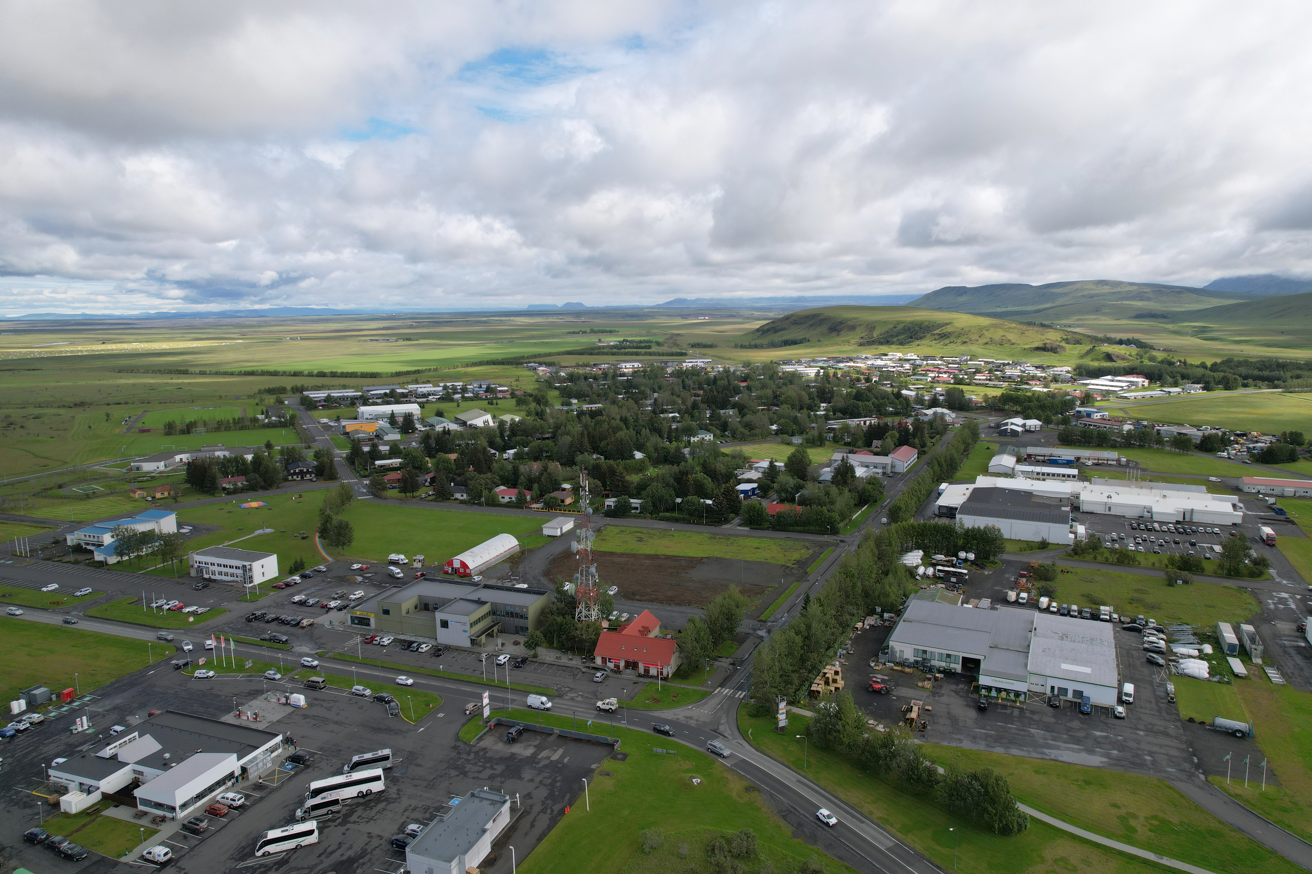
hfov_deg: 78.6
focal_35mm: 22
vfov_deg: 57.2
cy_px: 437
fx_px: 802
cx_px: 656
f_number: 2.8
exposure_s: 1/2000
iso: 100
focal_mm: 8.4
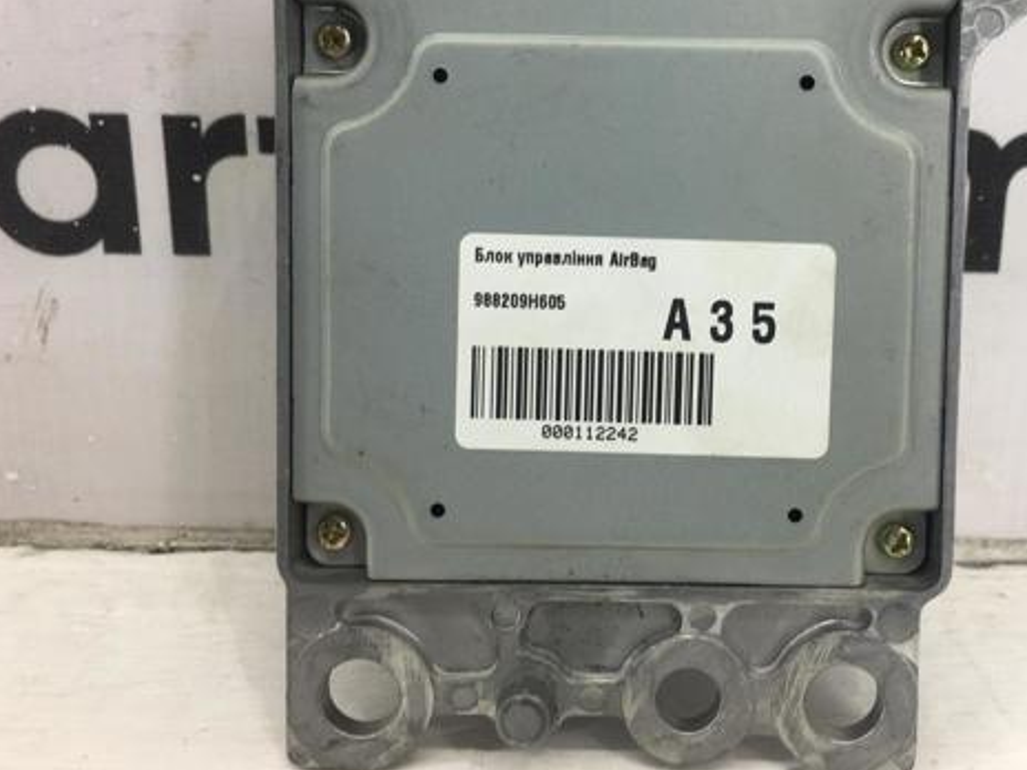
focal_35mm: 40
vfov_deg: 35.7
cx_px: 655
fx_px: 1187
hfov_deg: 46.3
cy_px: 274
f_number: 2.2
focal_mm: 4.15
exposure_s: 1/50
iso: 25
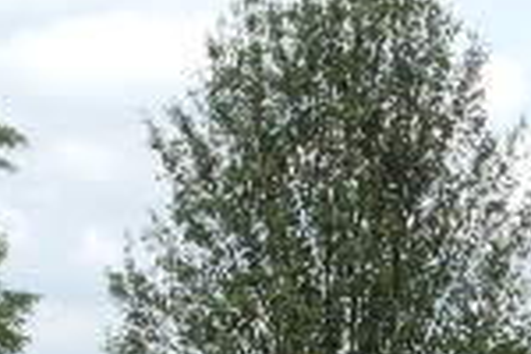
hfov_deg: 9.0
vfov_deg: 6.0
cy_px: 634
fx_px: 3333
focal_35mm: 226
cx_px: 605
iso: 125
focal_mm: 9
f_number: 4.8
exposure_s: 1/640
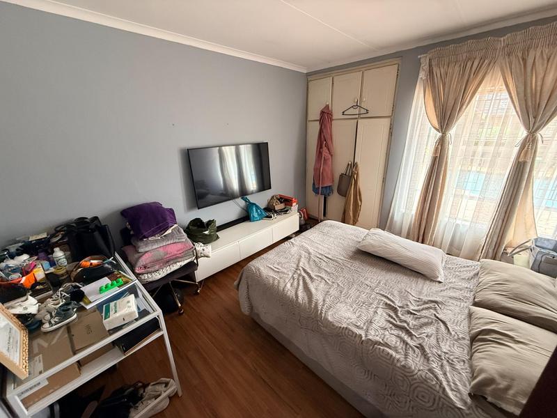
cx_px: 278
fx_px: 225
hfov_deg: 102.1
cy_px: 209
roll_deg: +1.8
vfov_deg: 85.7
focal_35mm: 14
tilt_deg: -19.8
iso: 320
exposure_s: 1/60
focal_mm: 2.22
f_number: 2.2
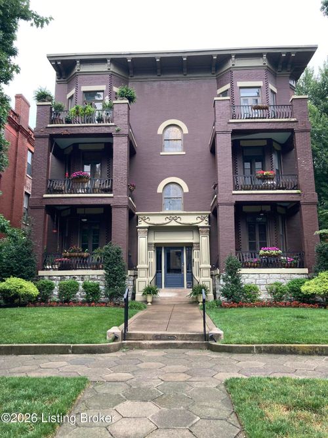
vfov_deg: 63.5
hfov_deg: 49.7
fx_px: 354
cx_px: 164
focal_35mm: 28
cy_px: 219
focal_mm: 3.99
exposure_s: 1/83
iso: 80
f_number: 1.8
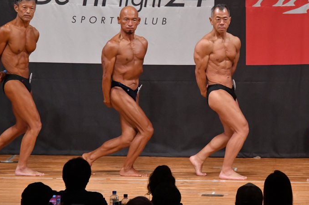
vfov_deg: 4.5
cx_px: 162
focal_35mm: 306
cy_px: 93
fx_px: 2625
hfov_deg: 6.7
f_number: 5.6
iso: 6400
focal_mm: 180
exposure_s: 1/400
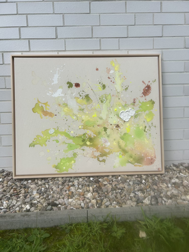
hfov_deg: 53.1
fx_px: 189
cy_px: 126
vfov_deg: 67.3
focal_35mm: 26
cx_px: 94
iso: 50
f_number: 1.5
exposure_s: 1/5587
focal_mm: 5.7
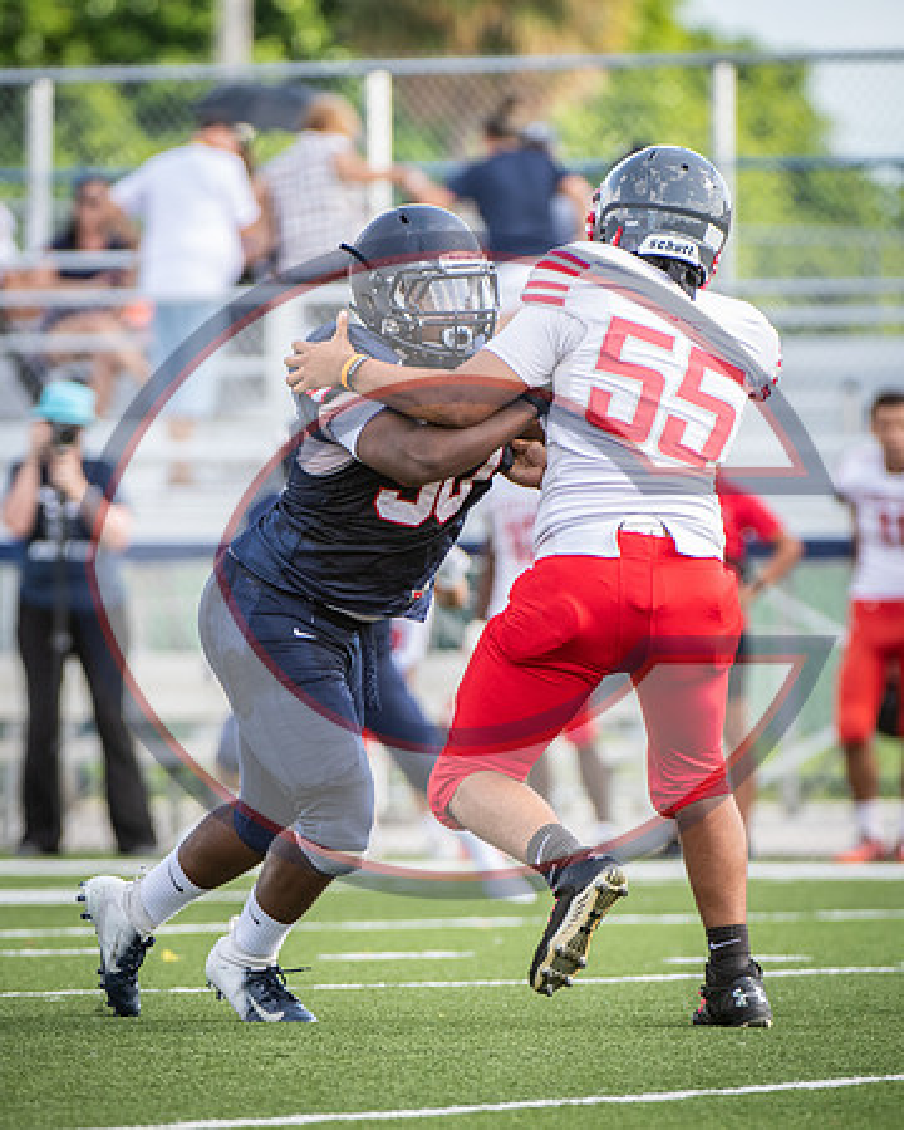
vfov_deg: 3.8
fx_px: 17150
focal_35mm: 513
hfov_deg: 3.0
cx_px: 419
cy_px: 619
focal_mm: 300
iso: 640
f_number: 4
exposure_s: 1/1000
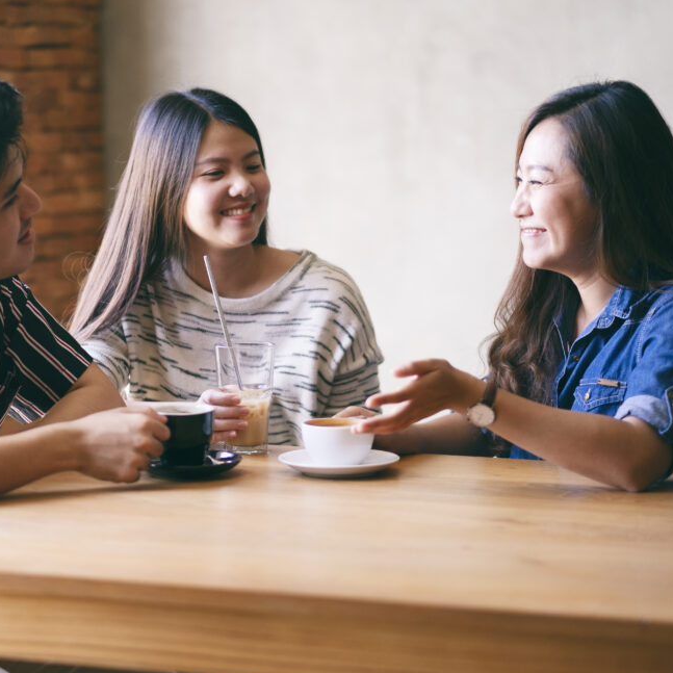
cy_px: 338
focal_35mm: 113
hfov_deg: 15.4
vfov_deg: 15.4
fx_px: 2486
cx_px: 243
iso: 200
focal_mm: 56
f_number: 1.2
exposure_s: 1/450
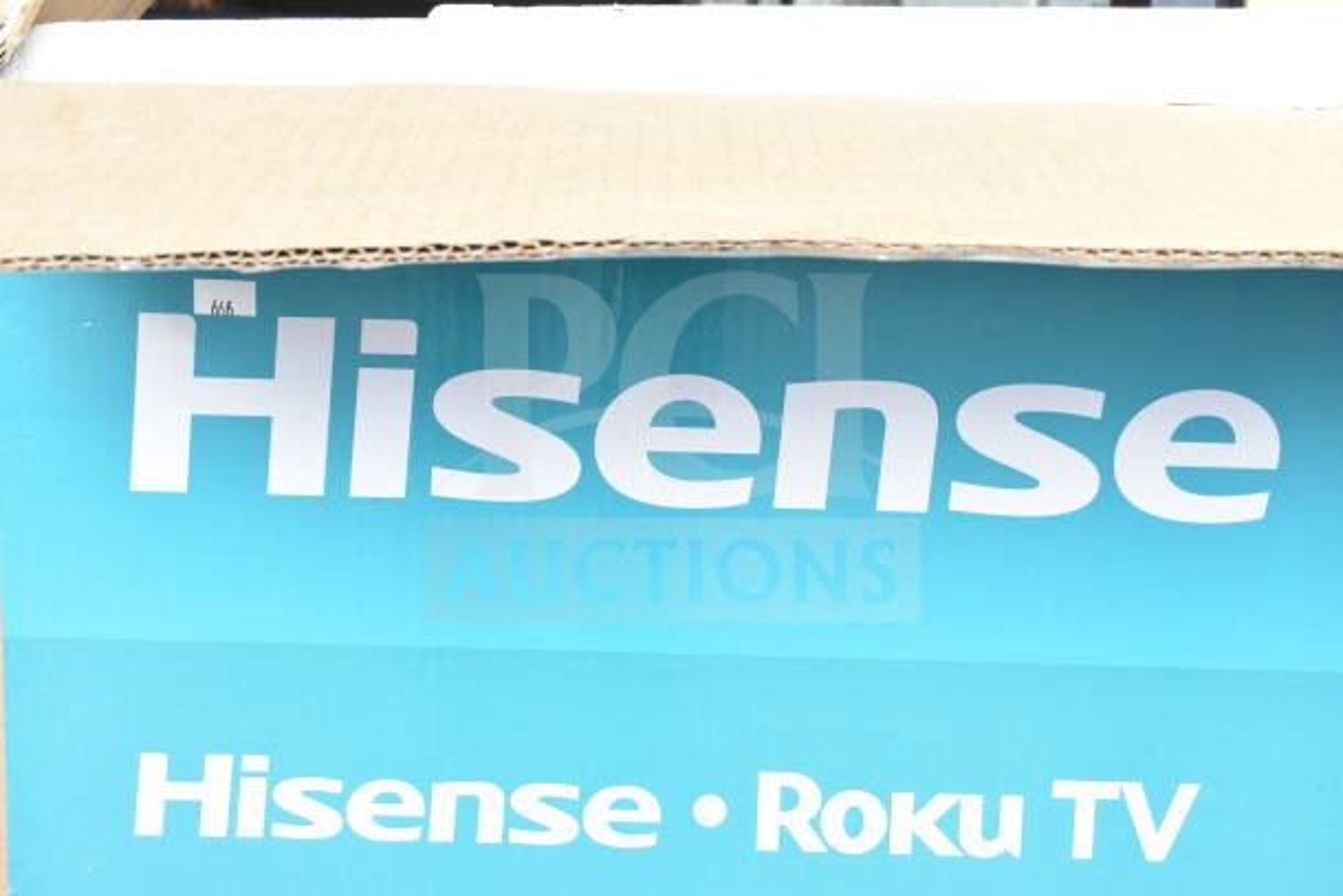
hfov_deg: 47.9
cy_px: 448
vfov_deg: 33.0
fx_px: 1511
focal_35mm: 40
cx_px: 672
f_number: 7.1
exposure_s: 1/200
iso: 1600
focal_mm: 27
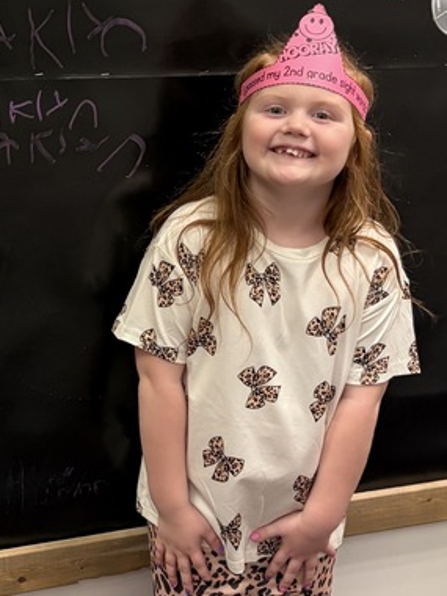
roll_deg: -2.8
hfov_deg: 20.8
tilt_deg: -12.0
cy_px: 144
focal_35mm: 70
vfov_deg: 27.4
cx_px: 86
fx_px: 1205
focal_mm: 5.96
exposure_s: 1/60
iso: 160
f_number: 1.6
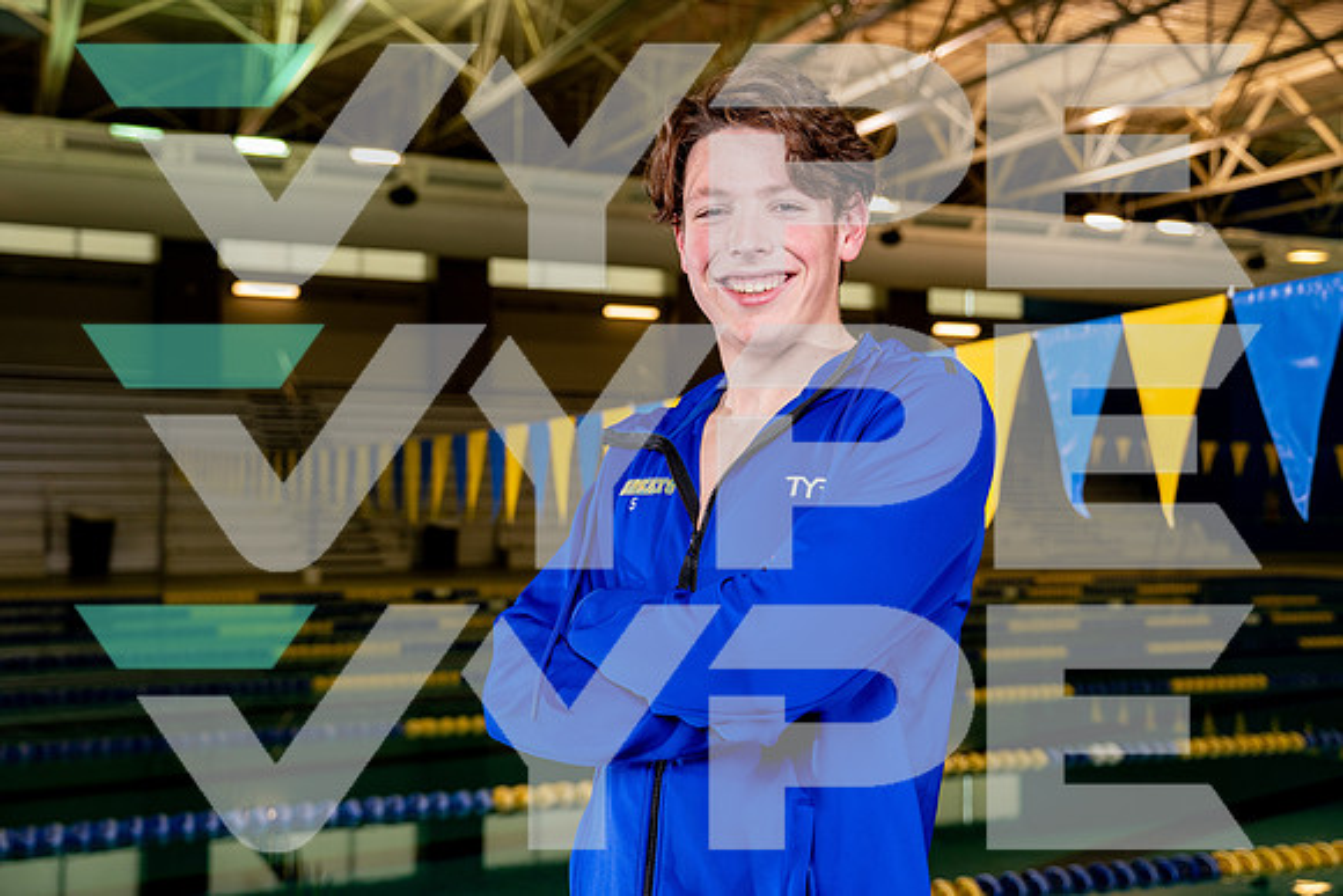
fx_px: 1530
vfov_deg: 32.6
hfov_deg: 47.4
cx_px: 672
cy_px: 448
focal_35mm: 41
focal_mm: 41
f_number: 4
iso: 400
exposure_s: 1/200
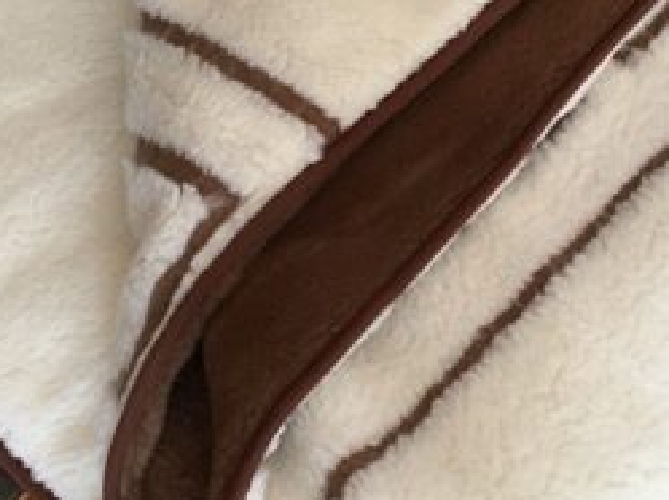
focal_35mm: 70
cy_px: 172
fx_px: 1351
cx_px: 406
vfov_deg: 20.9
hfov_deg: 27.7
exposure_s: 1/30
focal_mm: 4.15
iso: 40
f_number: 2.2
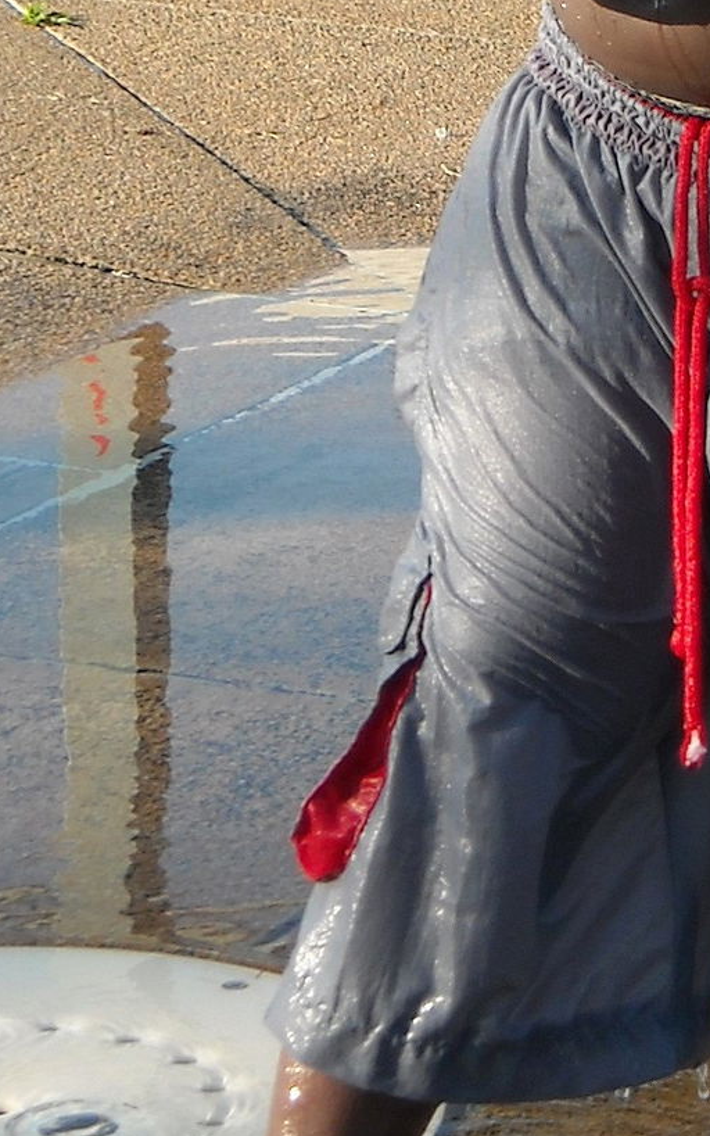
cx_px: 657
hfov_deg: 7.3
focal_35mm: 179
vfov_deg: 11.4
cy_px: -412
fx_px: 5541
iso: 64
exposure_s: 1/272
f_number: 3.3
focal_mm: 8.8
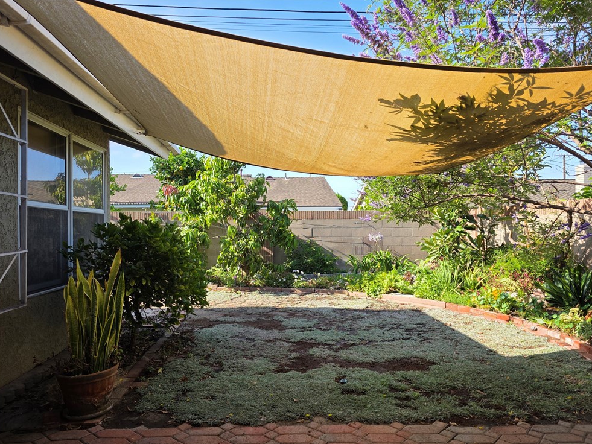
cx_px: 284
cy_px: 230
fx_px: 410
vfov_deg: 56.8
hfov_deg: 71.6
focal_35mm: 24
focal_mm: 6.3
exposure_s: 1/1889
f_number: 1.7
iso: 80
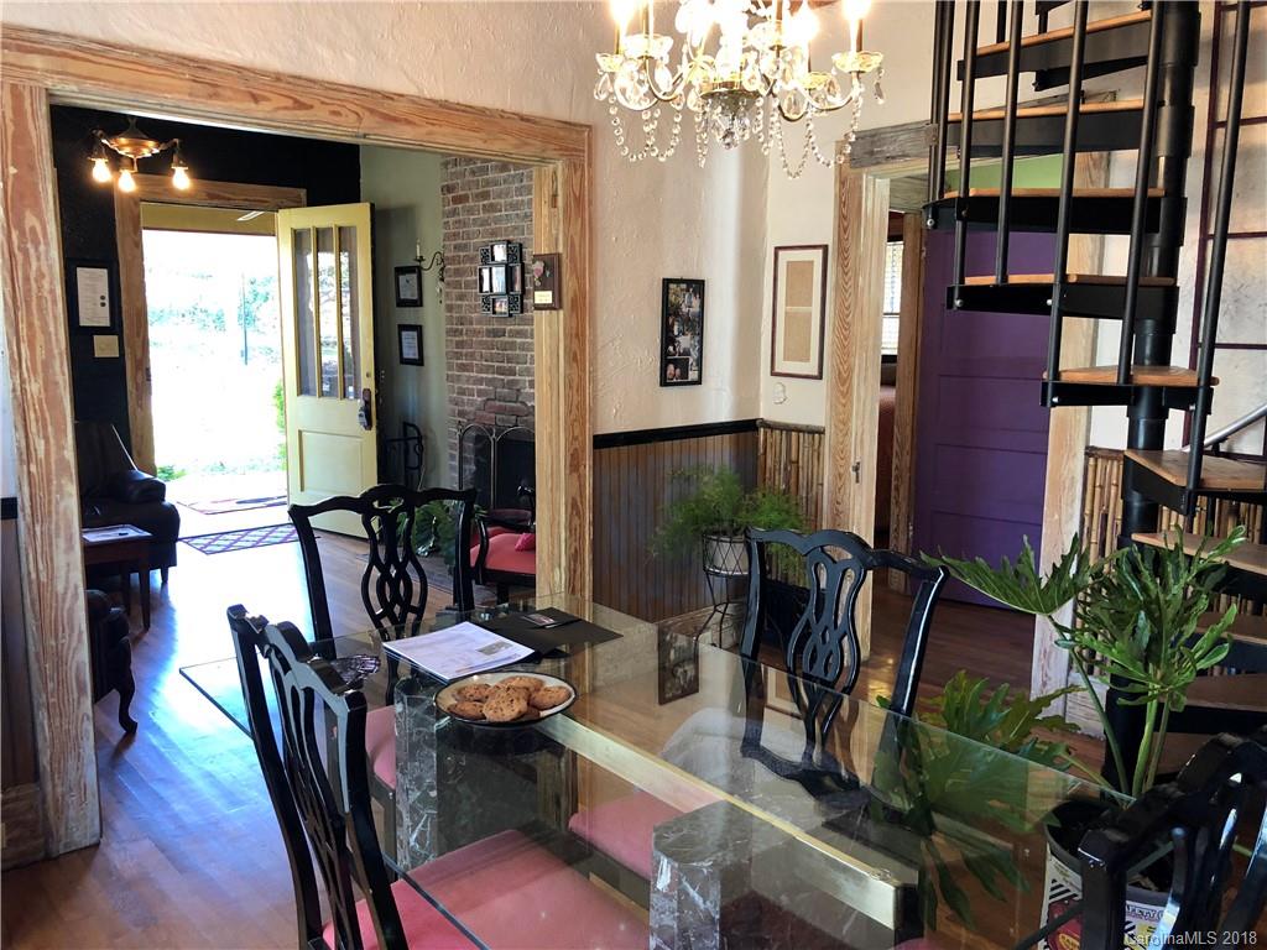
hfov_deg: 63.4
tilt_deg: -8.9
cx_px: 634
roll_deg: -0.6
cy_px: 475
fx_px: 1025
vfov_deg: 49.7
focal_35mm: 28
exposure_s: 1/15
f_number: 1.8
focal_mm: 3.99
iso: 40
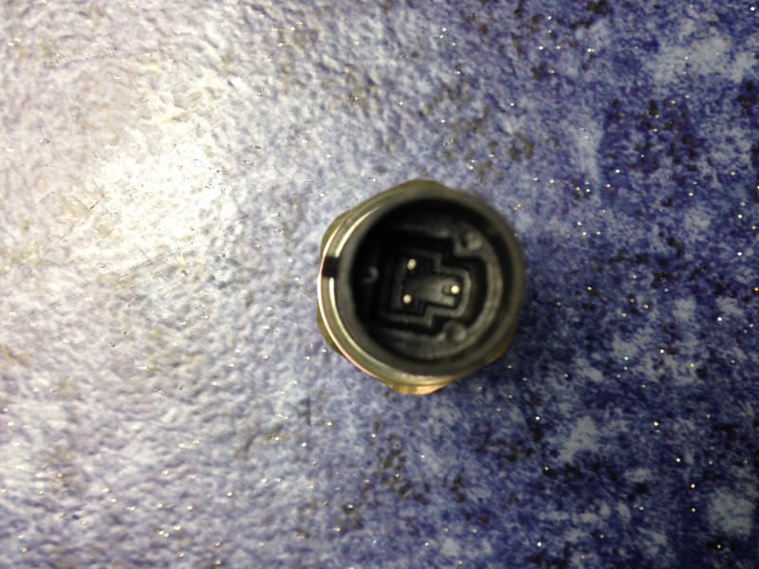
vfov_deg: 42.9
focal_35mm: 33
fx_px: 724
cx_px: 380
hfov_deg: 55.4
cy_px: 284
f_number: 2.4
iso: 64
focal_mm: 4.12
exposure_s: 1/20
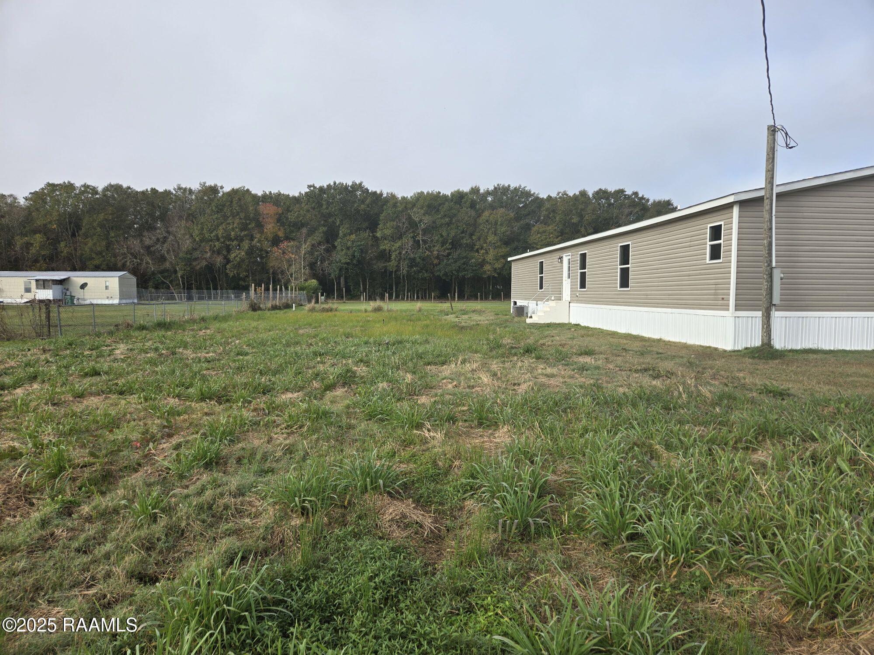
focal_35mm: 23
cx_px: 437
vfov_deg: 58.9
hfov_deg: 73.9
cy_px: 328
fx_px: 581
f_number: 1.8
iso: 25
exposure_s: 1/1081
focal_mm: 5.4
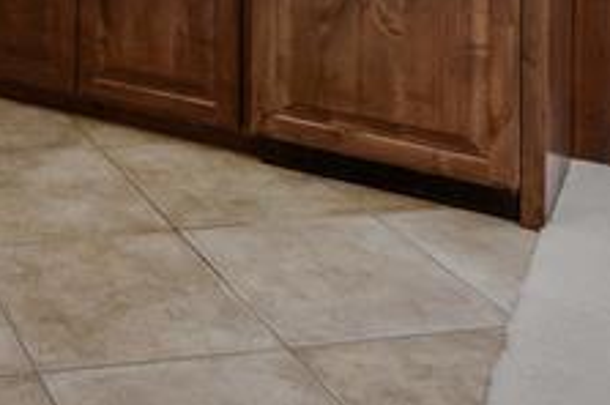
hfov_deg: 25.9
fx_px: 1167
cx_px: -137
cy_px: -301
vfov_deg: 16.7
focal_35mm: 69
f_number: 10
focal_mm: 10
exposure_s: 1/1.25
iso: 200
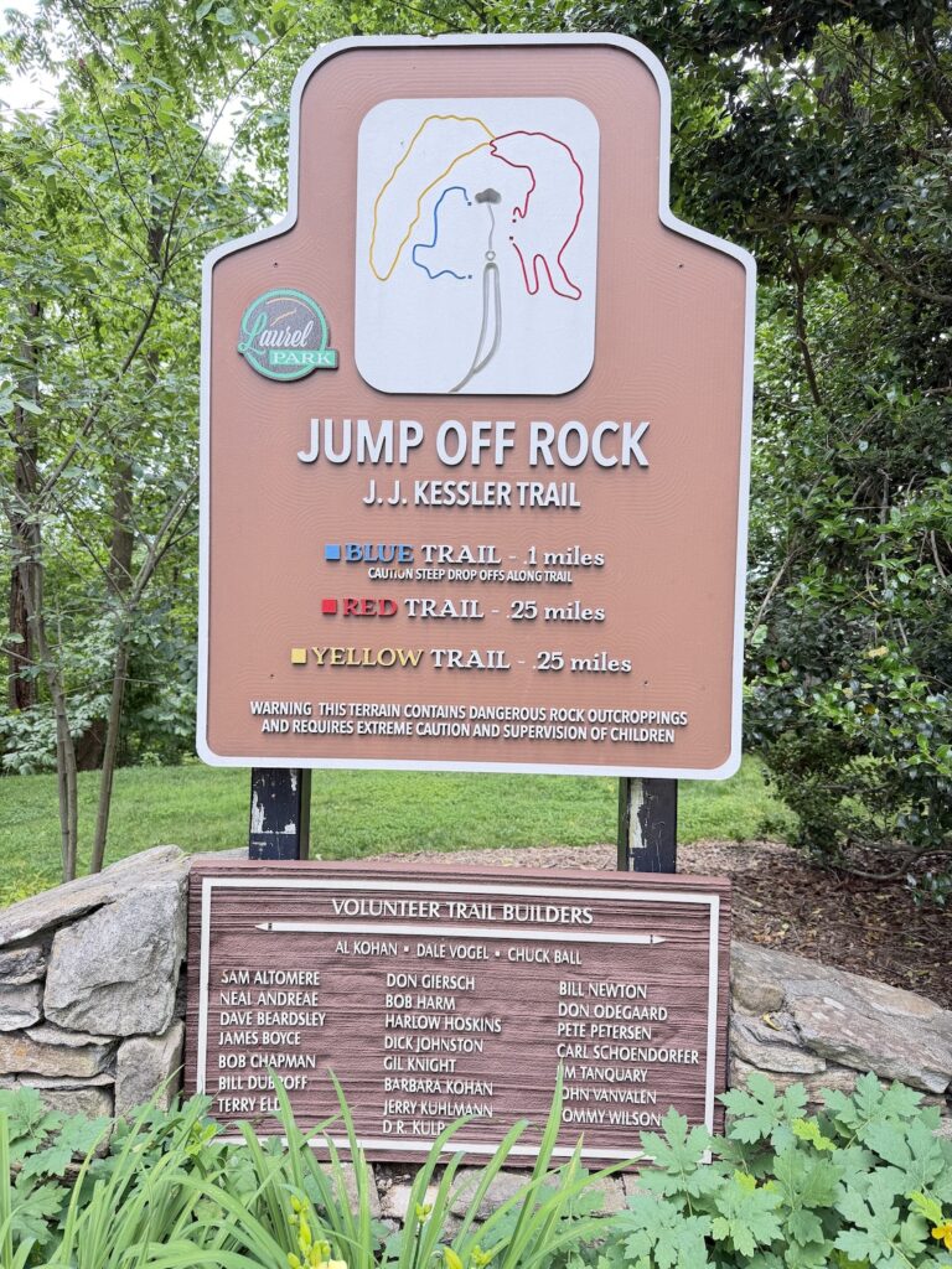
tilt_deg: -2.8
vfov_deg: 71.6
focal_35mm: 24
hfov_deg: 56.8
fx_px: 880
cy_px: 634
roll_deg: -2.8
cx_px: 476
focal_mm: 6.76
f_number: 1.78
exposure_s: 1/315
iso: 80
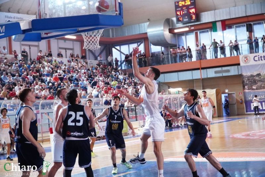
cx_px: 132
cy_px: 88
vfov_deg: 24.4
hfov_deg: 35.9
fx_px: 409
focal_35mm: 56
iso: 5000
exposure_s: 1/500
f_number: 4
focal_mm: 37
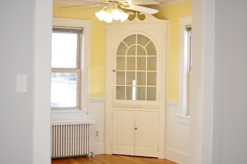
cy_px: 82
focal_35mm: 52
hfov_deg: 37.9
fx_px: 360
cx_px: 124
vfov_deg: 25.7
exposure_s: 1/125
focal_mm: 35
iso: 200
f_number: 2.5
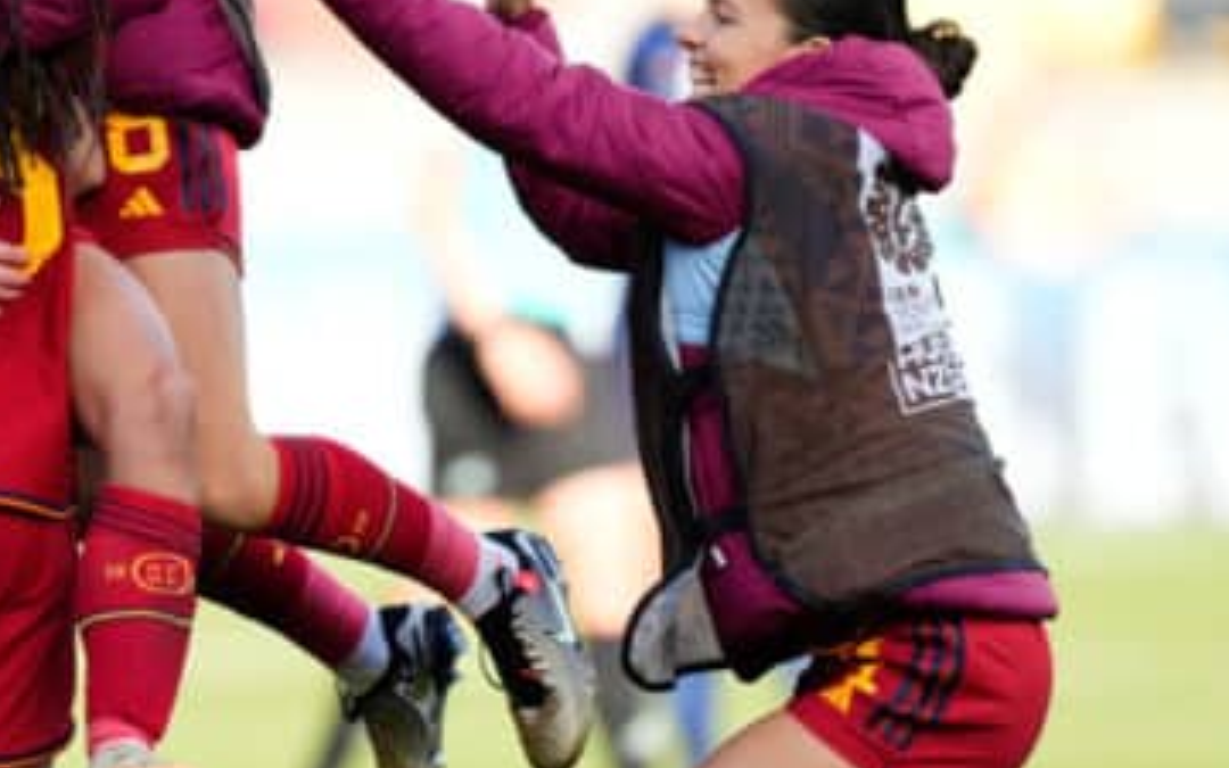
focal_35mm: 870
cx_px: 119
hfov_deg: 2.4
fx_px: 29140
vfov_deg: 1.5
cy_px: 14
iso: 1000
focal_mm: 400
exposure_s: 1/2500
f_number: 2.8
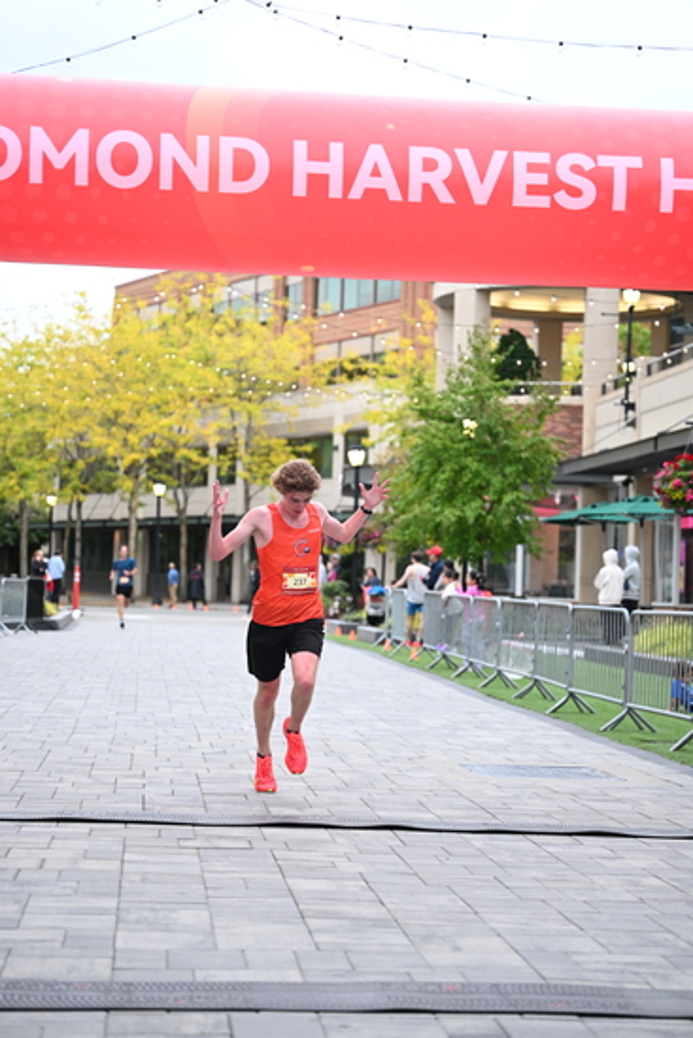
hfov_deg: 19.5
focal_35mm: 70
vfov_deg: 28.8
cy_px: 519
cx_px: 346
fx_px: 2020
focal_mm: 70
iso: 1600
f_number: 2.8
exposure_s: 1/800
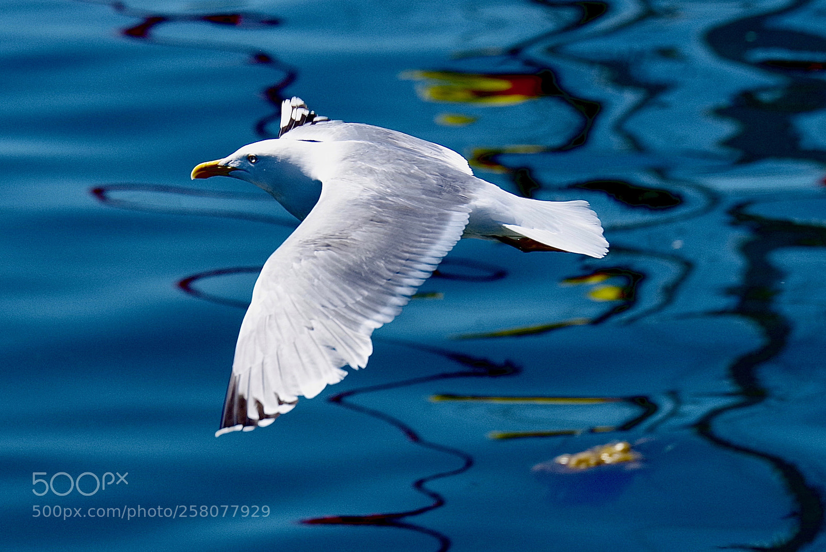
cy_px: 276
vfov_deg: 6.9
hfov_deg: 10.3
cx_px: 413
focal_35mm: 200
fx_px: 4590
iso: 400
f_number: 5
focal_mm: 200
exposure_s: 1/2000
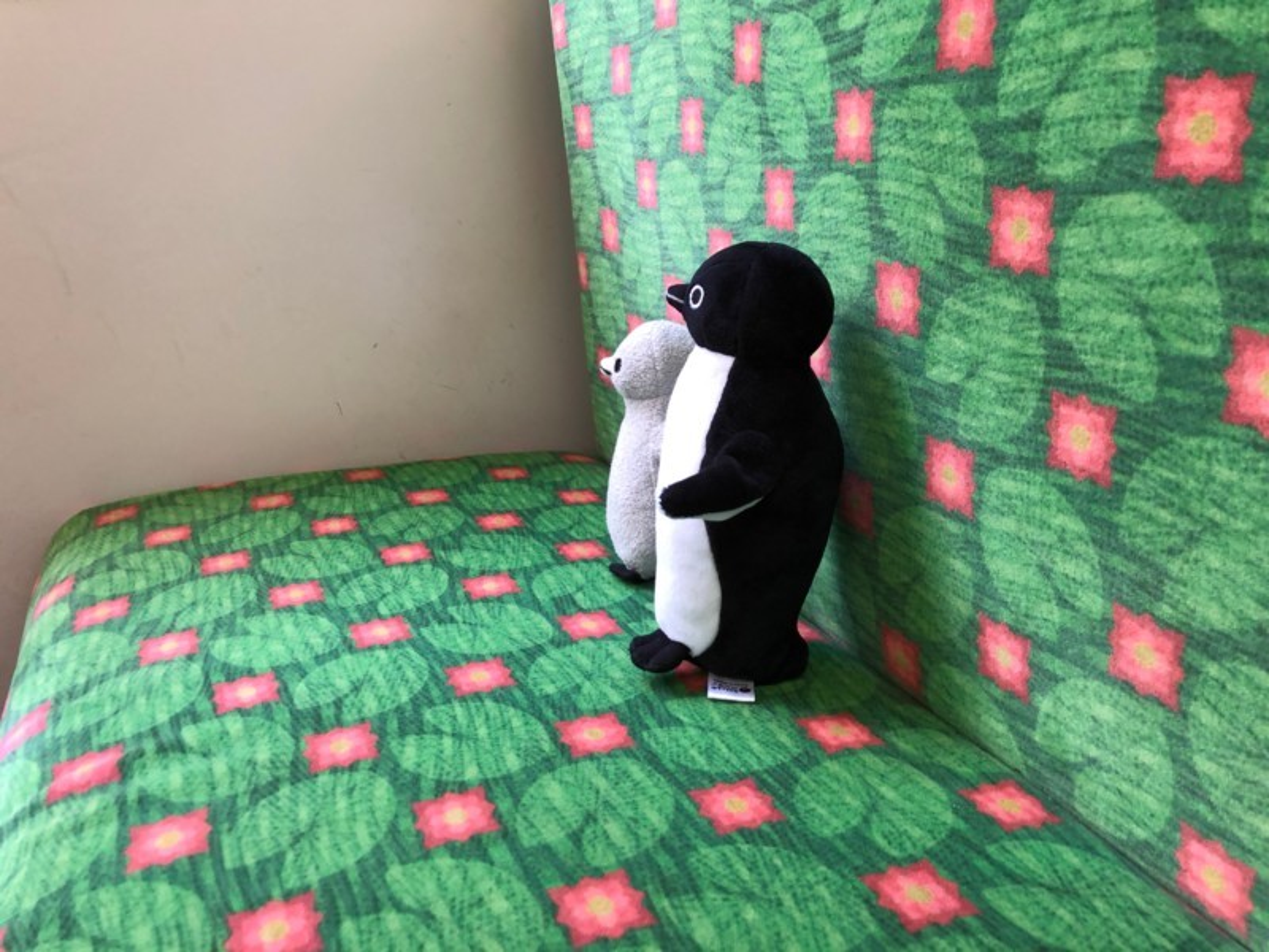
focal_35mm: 28
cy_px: 476
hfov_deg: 63.4
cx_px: 634
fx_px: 1026
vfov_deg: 49.7
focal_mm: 3.99
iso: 32
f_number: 1.8
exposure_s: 1/30
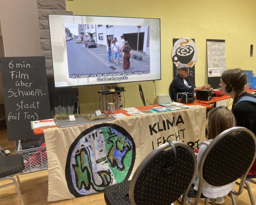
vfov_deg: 48.5
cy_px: 103
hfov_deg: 58.8
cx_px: 127
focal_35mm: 30
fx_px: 227
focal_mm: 4
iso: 125
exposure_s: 1/50
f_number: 1.8
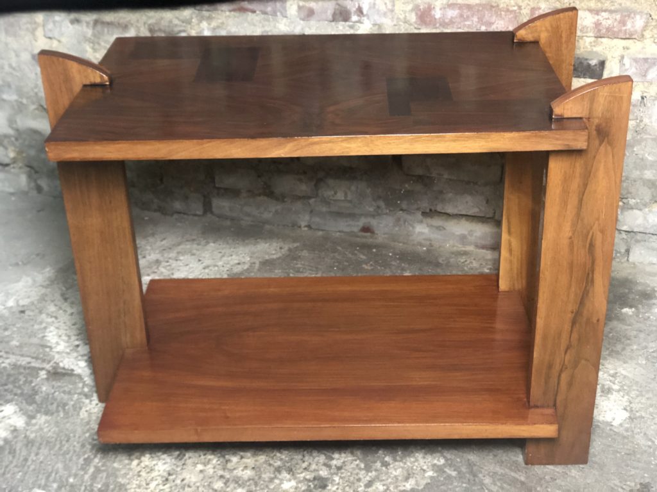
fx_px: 987
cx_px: 328
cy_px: 246
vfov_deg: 28.0
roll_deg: +2.3
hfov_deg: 36.8
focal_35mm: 52
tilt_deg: -29.0
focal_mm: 6
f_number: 2.4
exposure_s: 1/8
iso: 200
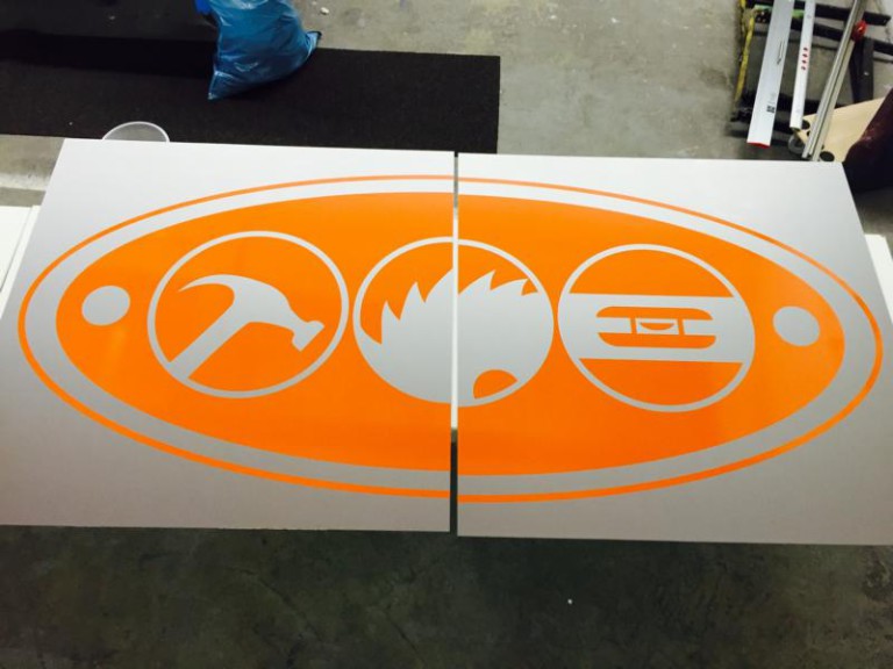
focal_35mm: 29
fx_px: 748
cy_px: 334
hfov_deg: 61.7
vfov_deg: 48.2
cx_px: 446
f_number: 2.2
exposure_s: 1/33
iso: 125
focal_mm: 4.15
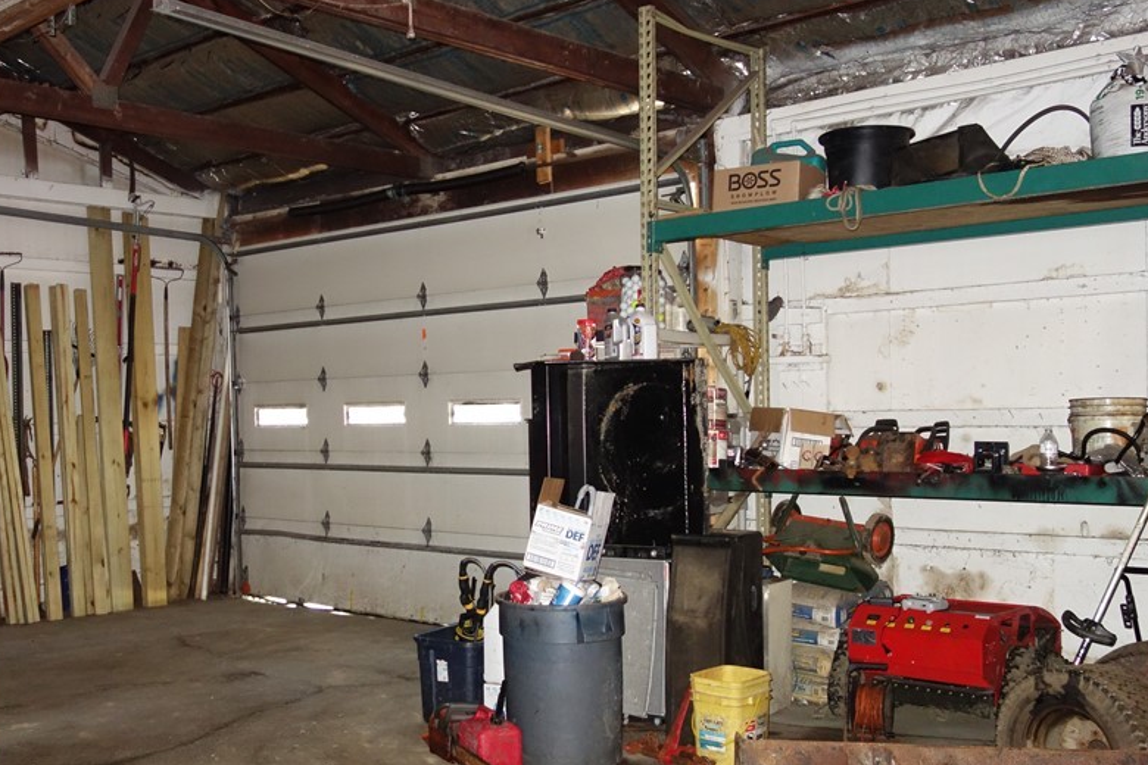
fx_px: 1244
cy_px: 408
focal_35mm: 39
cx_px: 450
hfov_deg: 49.2
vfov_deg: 34.2
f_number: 1.8
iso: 800
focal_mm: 10.4
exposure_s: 1/30
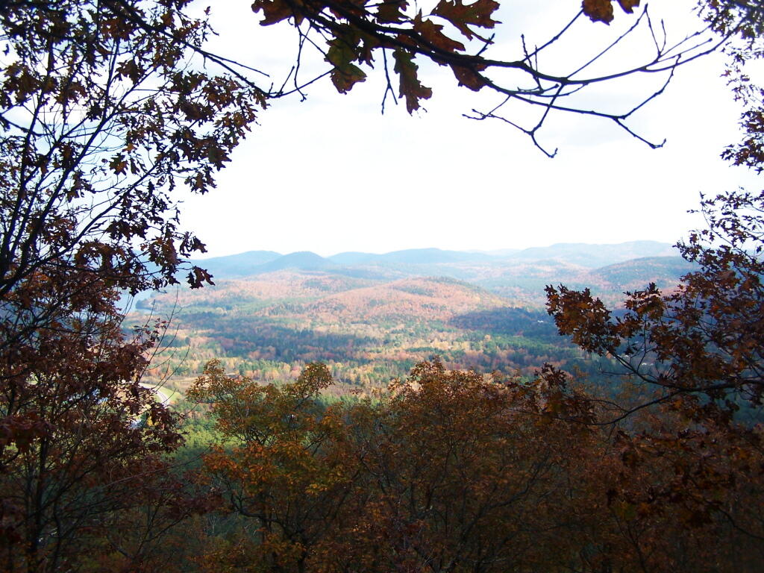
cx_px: 382
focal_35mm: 38
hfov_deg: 49.0
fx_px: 839
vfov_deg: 37.7
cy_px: 286
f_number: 2.8
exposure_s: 1/640
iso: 80
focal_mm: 6.3
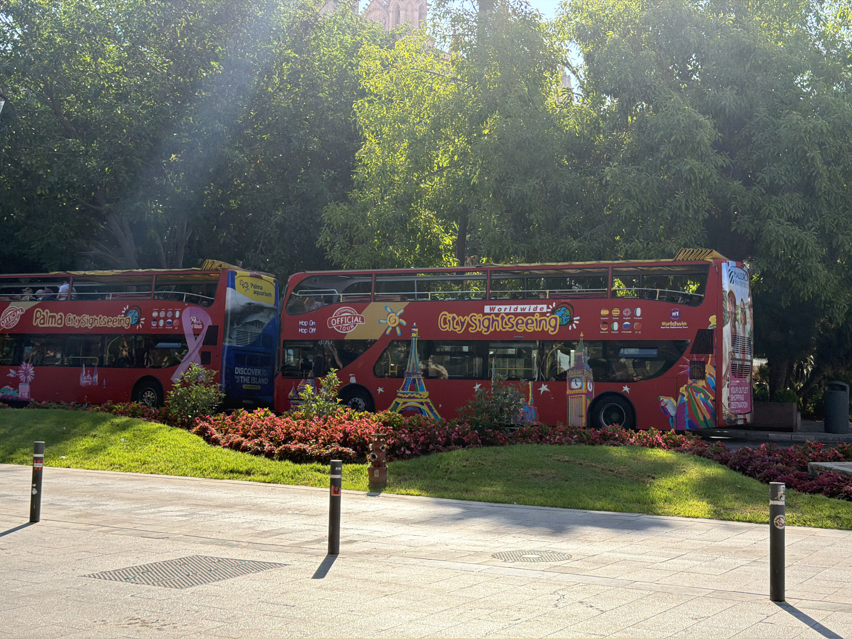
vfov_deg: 30.3
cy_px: 320
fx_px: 1181
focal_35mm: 48
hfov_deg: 39.7
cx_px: 426
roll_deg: -1.1
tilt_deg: +3.5
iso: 100
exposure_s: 1/3704
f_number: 1.78
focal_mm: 6.76
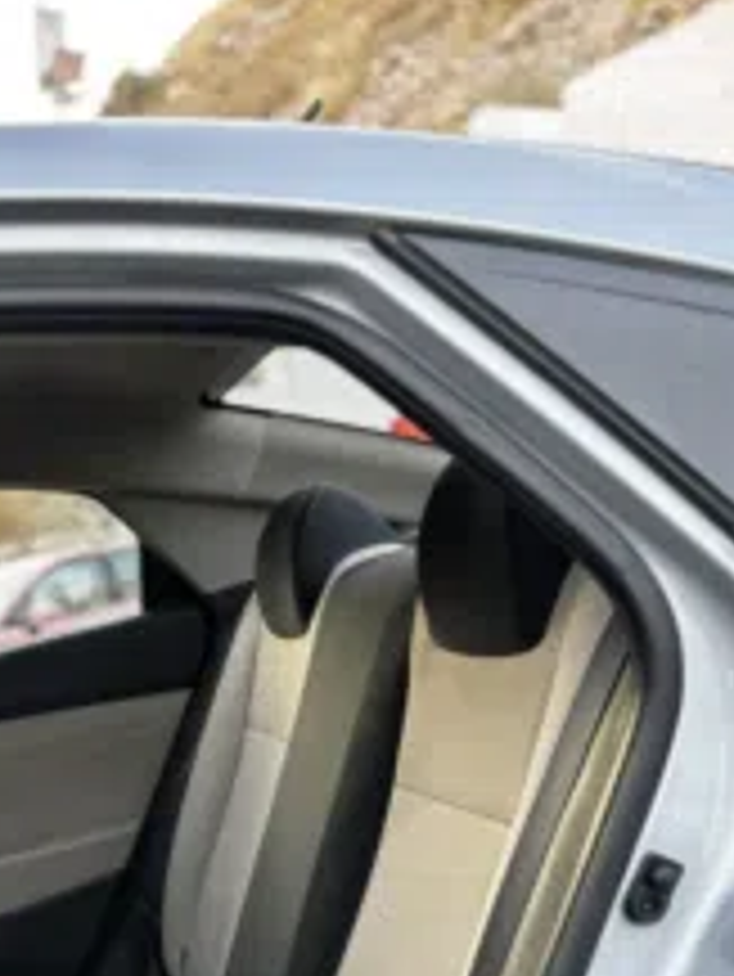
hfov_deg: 29.3
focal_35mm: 48
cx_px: 99
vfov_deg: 37.0
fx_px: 1356
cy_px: 886
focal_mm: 5.96
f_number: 1.6
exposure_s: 1/121
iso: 50
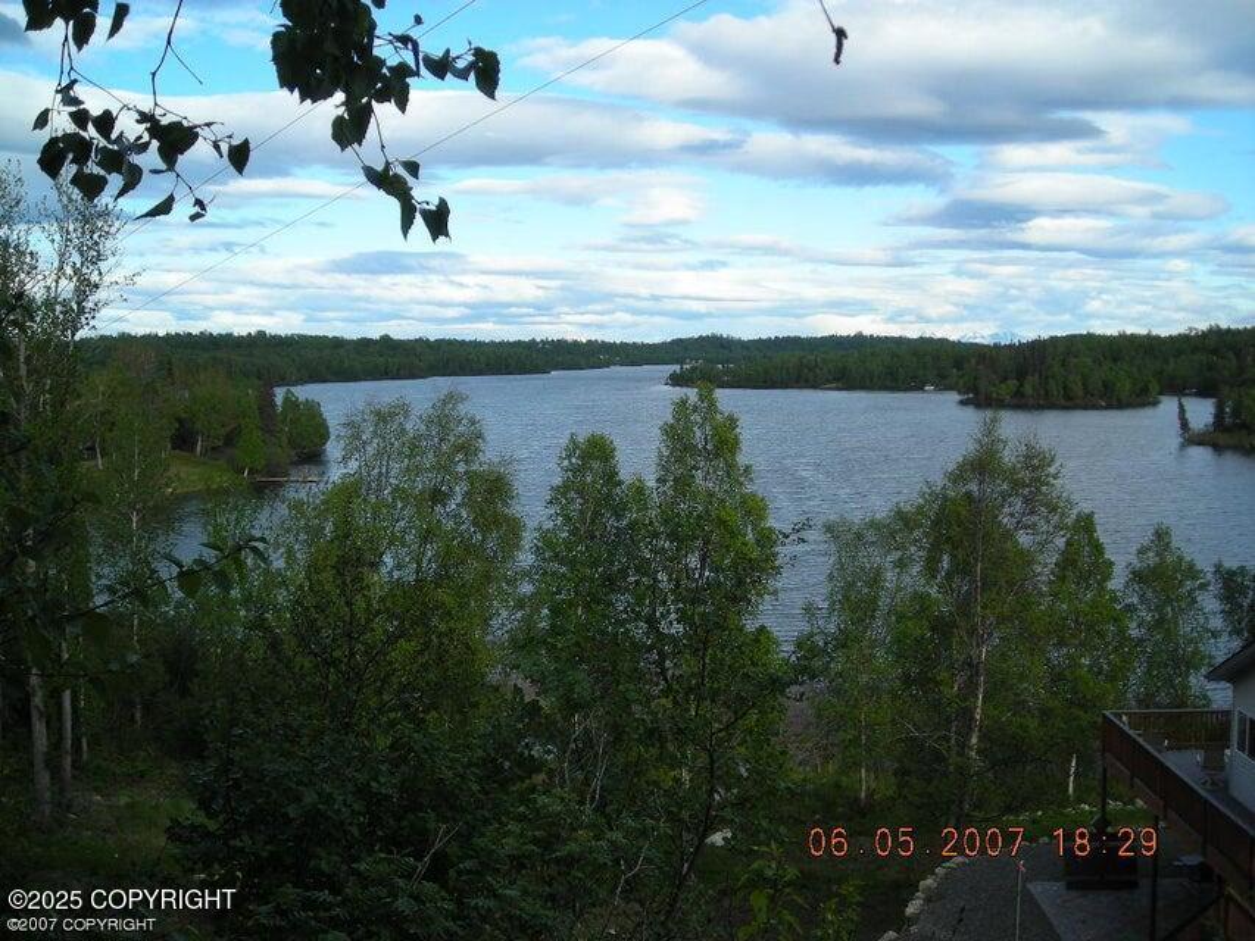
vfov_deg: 37.7
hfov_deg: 49.0
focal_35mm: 38
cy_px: 470
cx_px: 628
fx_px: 1378
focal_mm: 6.3
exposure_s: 1/121
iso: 50
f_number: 6.4
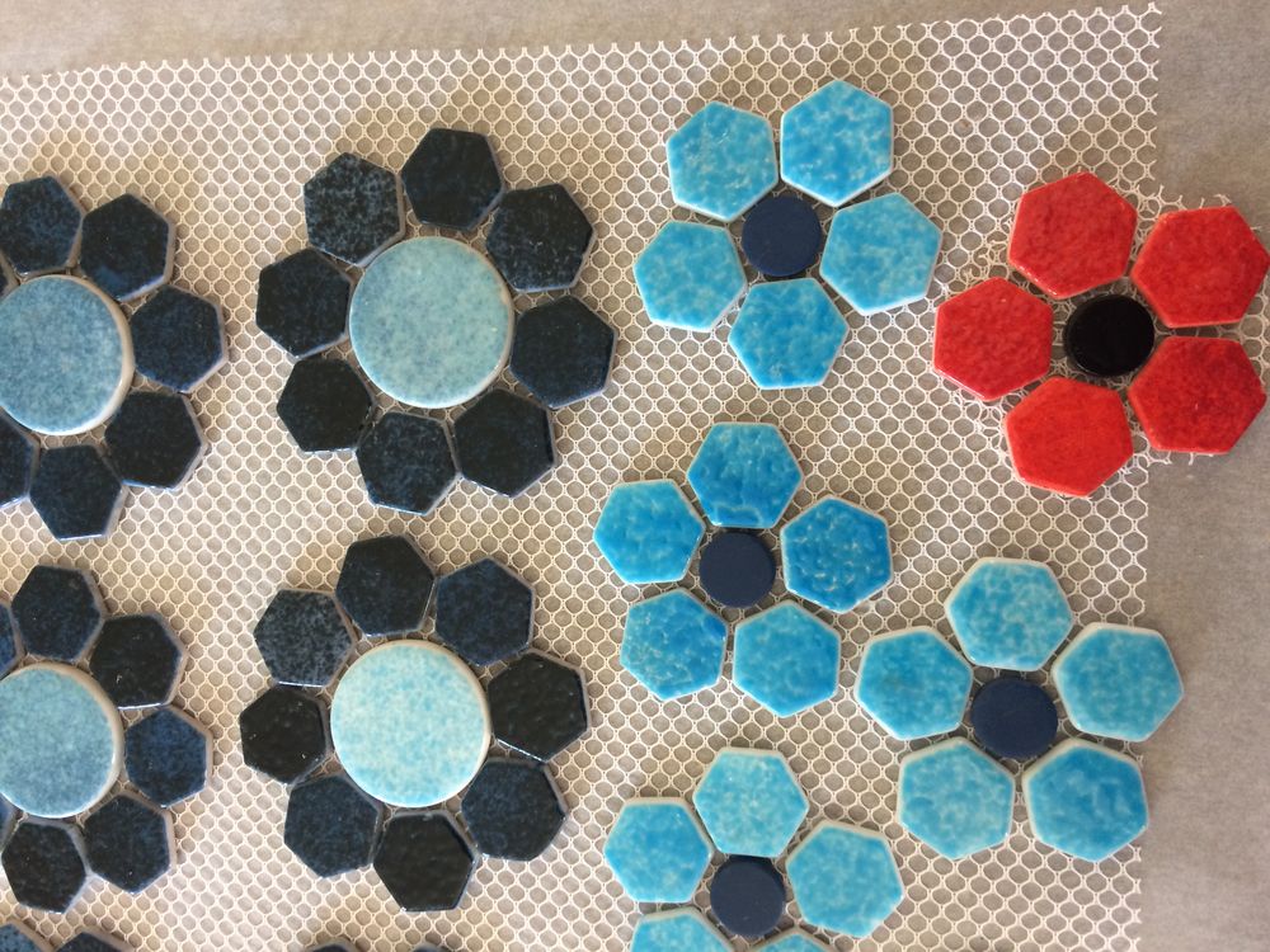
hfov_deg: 61.7
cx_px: 635
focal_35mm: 29
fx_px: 1064
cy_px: 476
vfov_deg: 48.2
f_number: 2.2
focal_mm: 4.15
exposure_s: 1/33
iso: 125
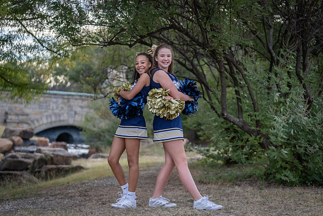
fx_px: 628
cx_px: 162
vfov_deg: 19.5
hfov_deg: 28.8
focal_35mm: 70
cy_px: 108
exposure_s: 1/400
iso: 160
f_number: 2.8
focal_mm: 70
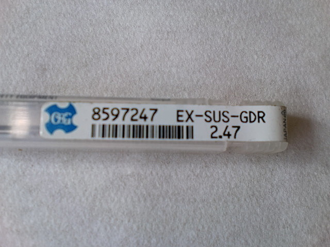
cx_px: 165
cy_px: 124
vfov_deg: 40.7
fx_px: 334
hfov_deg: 52.6
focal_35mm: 35
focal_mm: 6.3
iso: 64
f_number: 3.1
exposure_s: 1/100
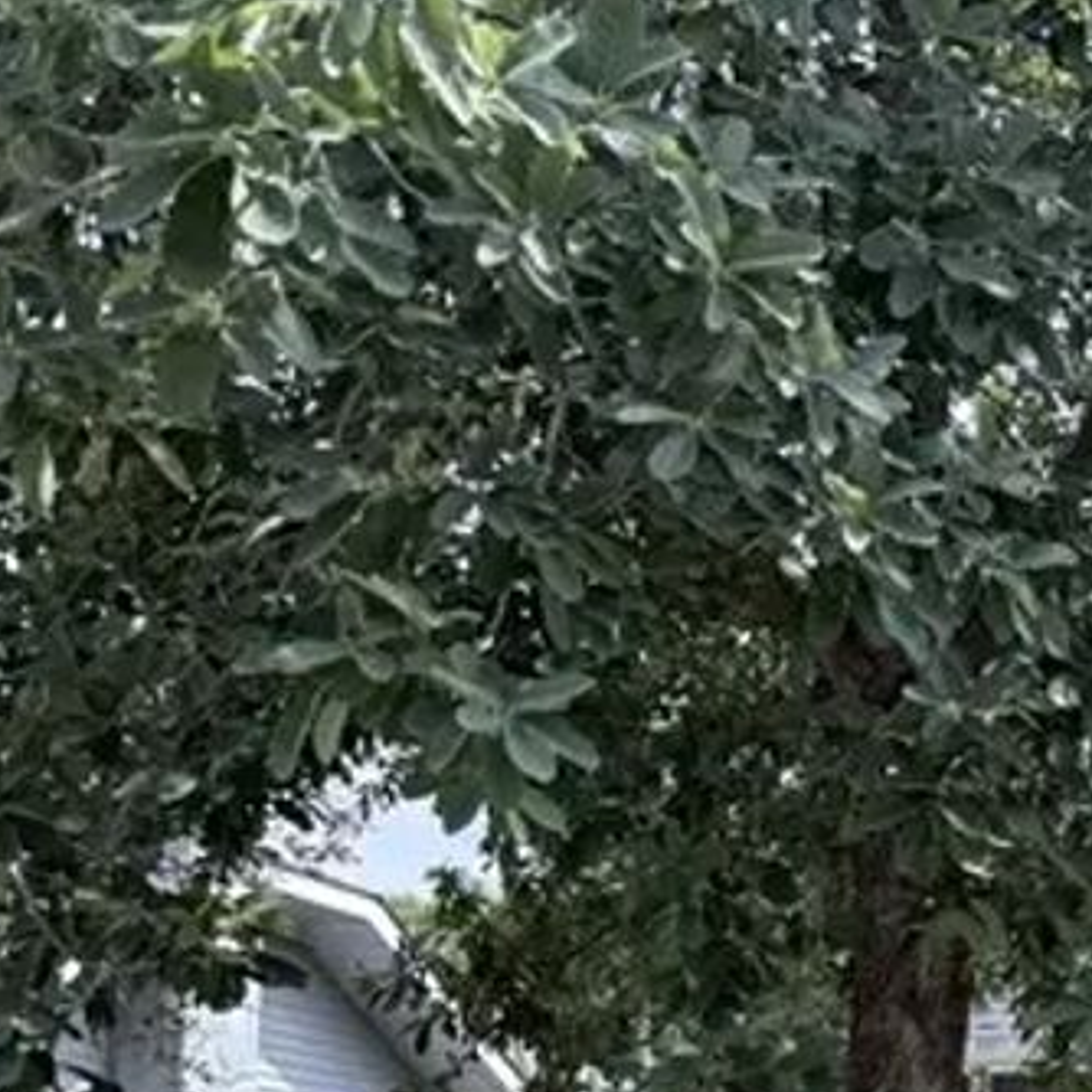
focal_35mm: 65
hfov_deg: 22.1
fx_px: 2320
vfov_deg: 24.5
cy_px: 1242
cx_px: 1622
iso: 100
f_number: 1.78
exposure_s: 1/2525
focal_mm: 6.76
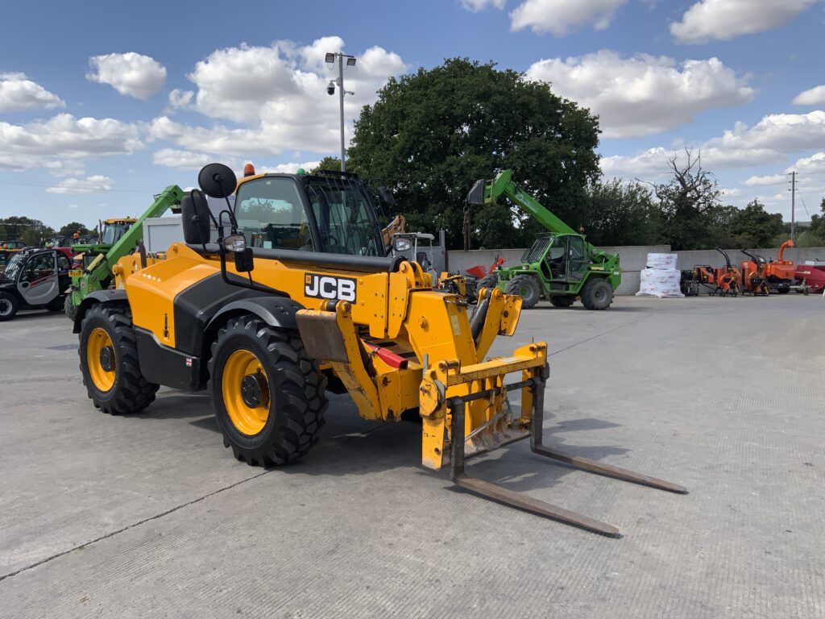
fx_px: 691
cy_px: 310
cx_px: 412
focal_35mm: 29
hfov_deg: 61.7
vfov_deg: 48.2
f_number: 1.8
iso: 16
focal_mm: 3
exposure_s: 1/1377
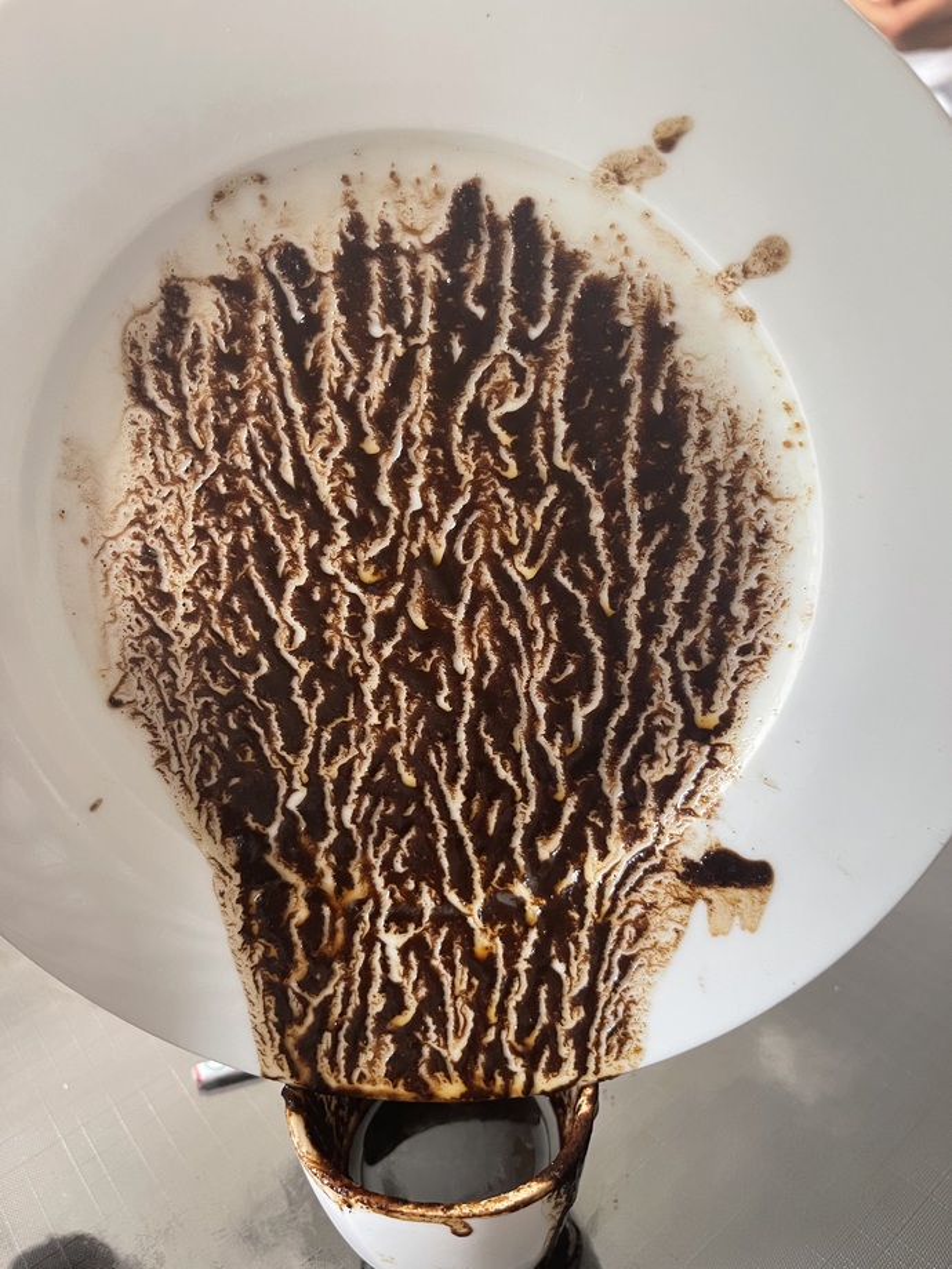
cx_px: 476
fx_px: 953
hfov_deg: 53.1
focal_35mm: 26
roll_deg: +4.5
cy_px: 634
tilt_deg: -29.1
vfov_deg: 67.3
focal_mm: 5.1
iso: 160
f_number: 1.6
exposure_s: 1/60
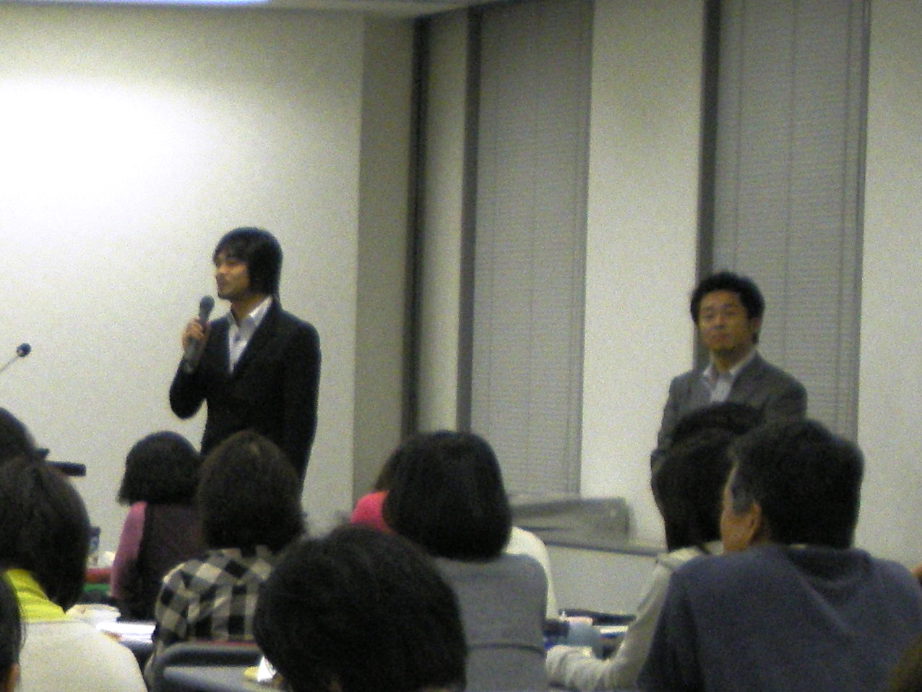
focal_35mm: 53
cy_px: 346
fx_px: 1412
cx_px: 461
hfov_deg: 36.2
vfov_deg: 27.5
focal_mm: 9.3
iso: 320
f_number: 3.9
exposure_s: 1/60
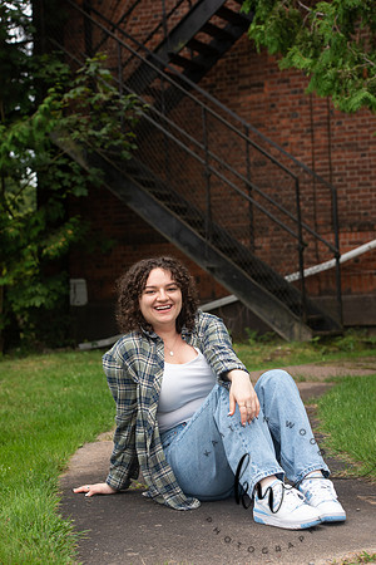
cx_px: 188
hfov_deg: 19.5
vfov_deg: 28.8
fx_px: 1097
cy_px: 282
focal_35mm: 70
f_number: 5
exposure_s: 1/200
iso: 320
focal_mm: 70
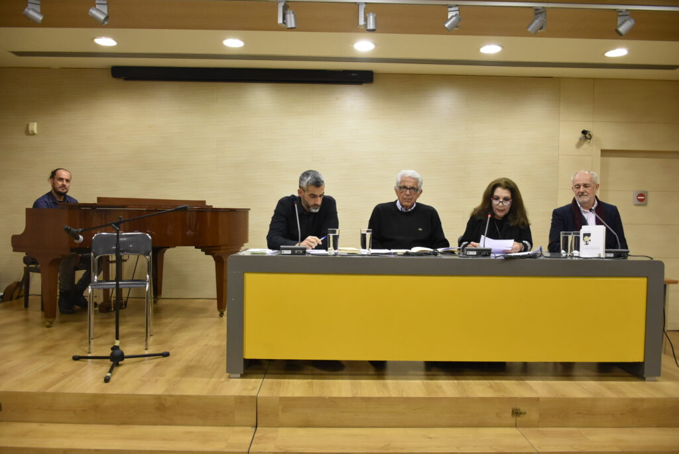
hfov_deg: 67.4
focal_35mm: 27
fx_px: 510
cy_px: 227
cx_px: 340
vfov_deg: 48.0
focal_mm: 18
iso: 1600
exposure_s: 1/60
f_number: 4
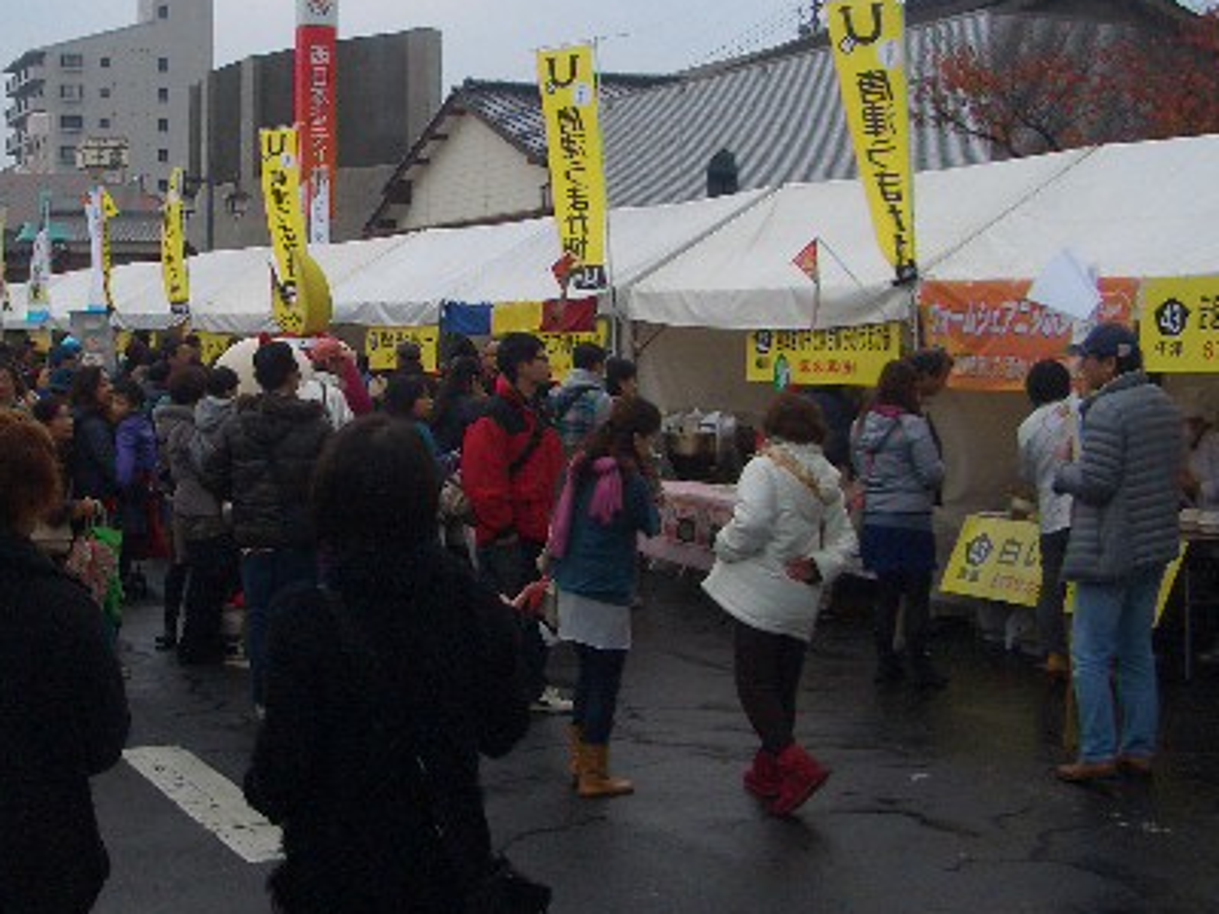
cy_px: 314
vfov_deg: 26.0
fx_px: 1972
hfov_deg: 33.7
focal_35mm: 56
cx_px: 317
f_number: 4.3
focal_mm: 5.8
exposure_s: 1/200
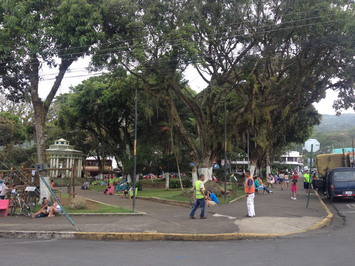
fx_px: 359
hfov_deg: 52.6
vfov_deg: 40.7
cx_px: 178
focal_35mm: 35
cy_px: 133
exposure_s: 1/120
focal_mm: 4.28
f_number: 2.4
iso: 50
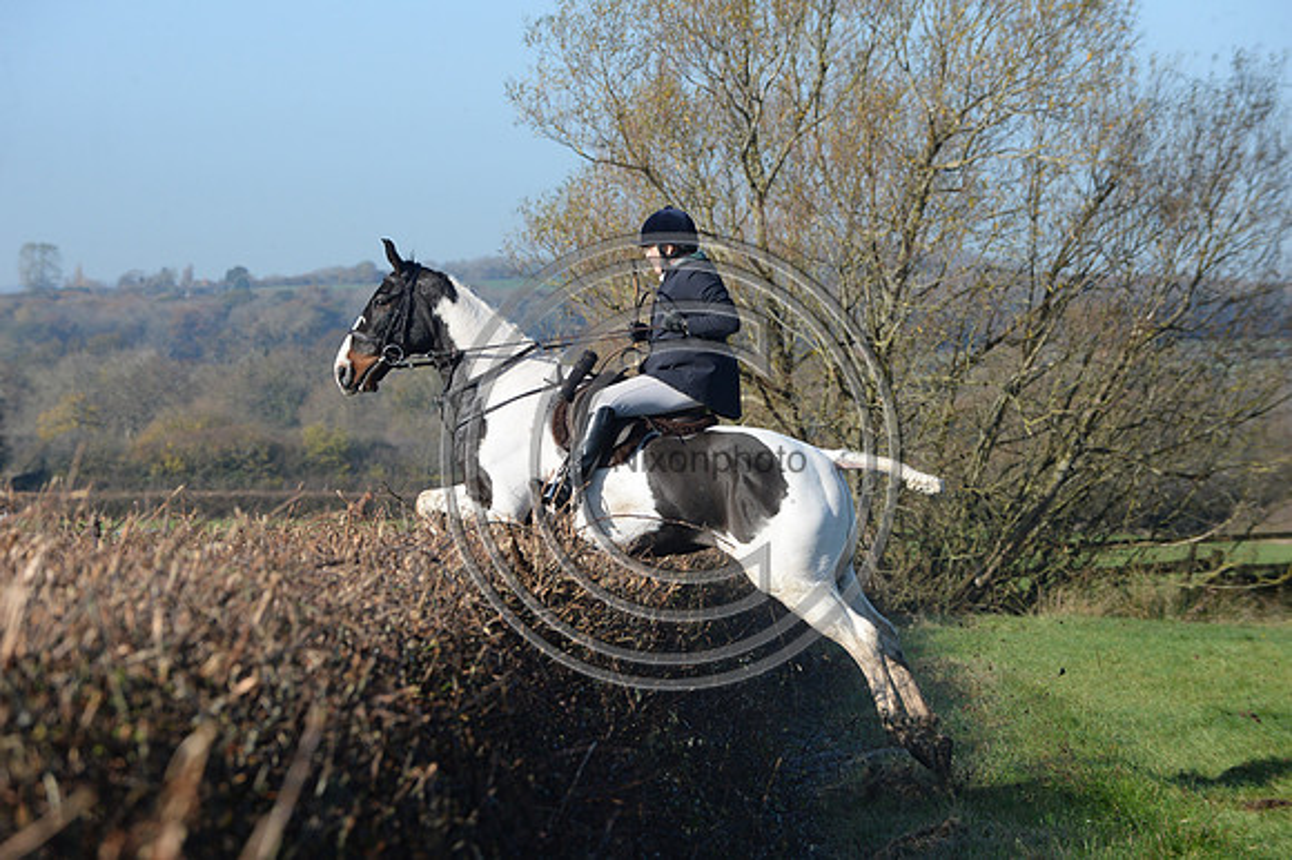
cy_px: 430
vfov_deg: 7.2
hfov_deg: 10.8
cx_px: 646
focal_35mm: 190
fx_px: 6815
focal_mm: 190
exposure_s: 1/1250
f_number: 8
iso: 1000
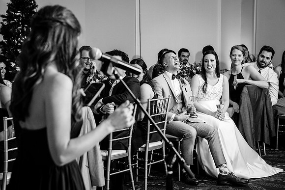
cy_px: 93
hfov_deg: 26.8
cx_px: 131
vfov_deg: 18.1
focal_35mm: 76
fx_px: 598
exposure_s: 1/200
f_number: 5
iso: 2000
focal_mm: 70
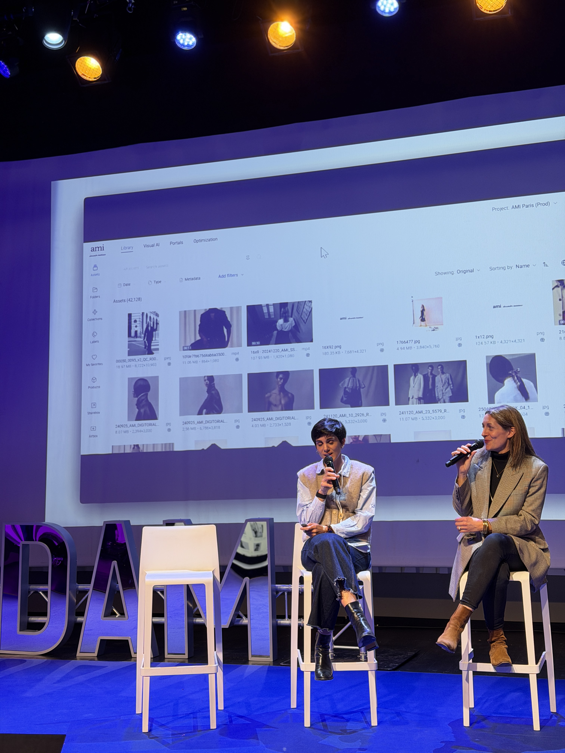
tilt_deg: +4.9
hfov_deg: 30.3
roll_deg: +1.6
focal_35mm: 48
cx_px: 282
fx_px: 1045
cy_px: 376
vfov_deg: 39.7
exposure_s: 1/50
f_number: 1.78
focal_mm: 6.76
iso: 80
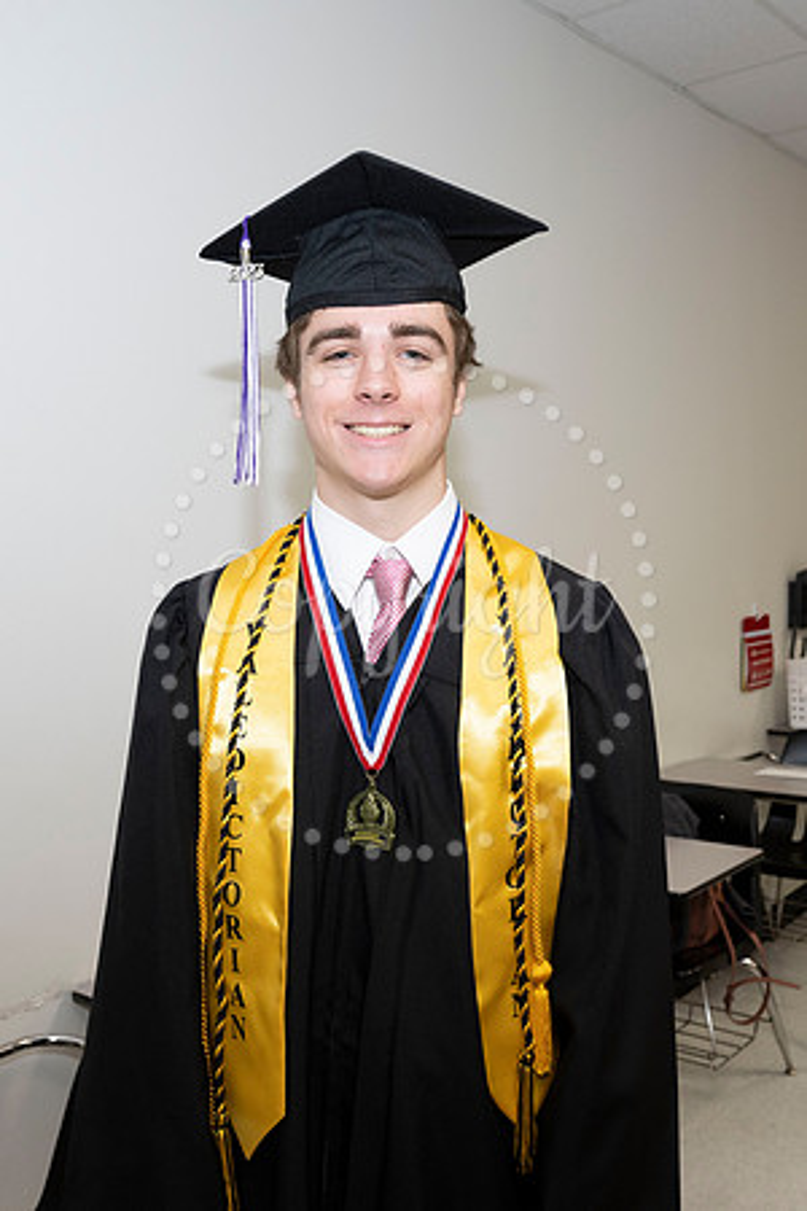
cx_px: 429
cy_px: 606
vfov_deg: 53.1
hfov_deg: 36.9
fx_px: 1210
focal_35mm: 36
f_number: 5.6
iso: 800
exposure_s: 1/80
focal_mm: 24
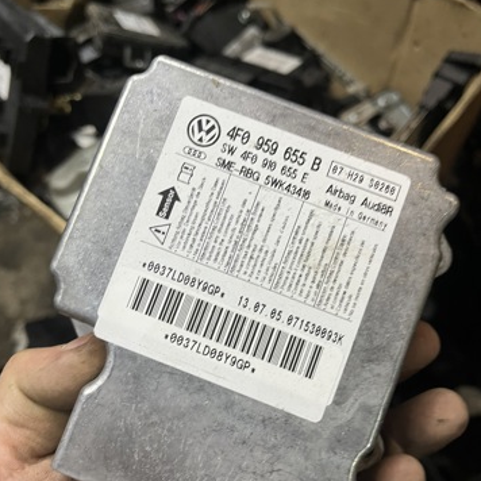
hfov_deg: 52.5
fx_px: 487
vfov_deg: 52.4
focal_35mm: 31
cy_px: 265
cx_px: 239
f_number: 1.6
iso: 125
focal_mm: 5.1
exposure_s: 1/50
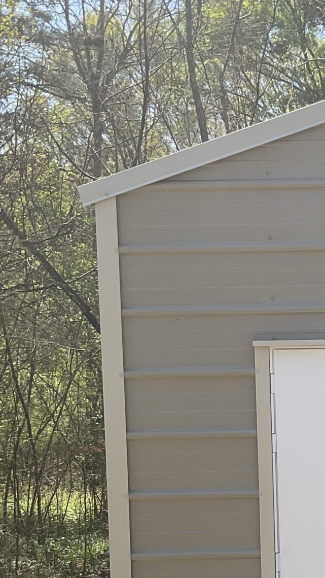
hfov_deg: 15.9
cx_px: 447
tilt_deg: -5.9
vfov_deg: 29.1
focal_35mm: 71
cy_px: 463
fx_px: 1087
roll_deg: +0.9
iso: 16
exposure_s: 1/1015
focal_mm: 3
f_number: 1.8
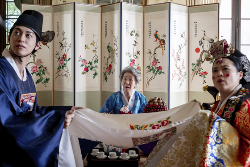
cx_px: 125
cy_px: 84
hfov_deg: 39.6
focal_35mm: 50
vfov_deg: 27.0
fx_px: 347
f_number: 4
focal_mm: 33
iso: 500
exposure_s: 1/80
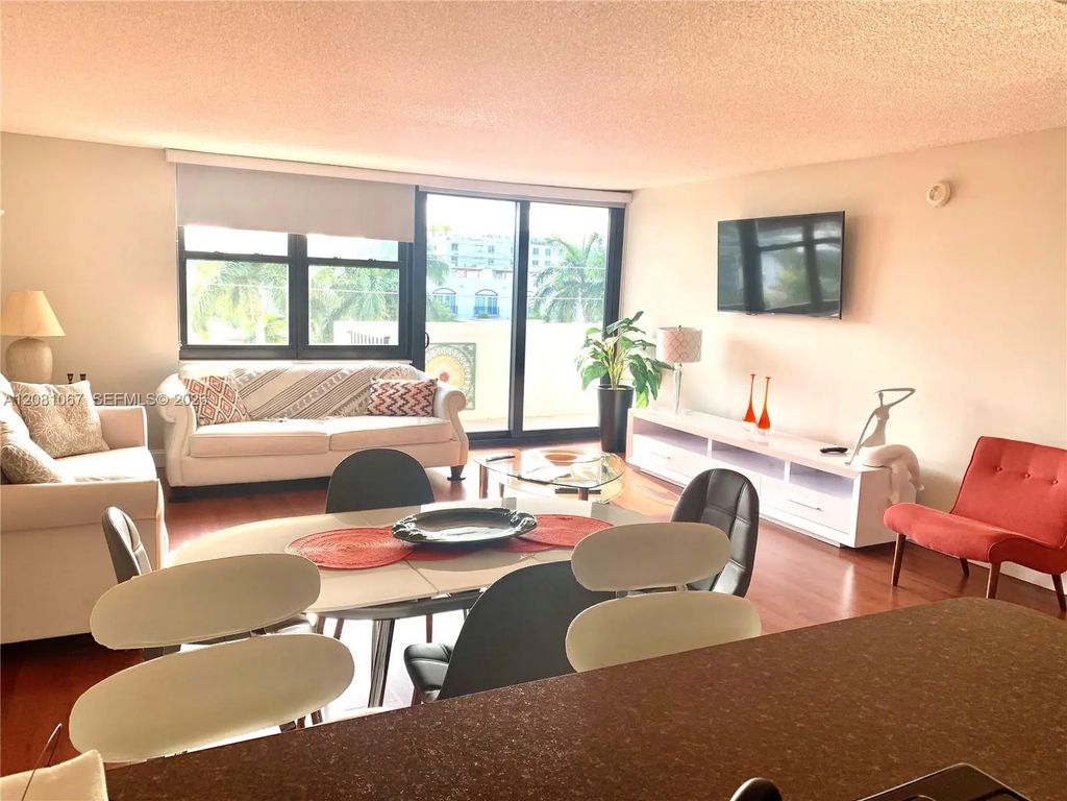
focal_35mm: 26
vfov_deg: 53.1
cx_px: 534
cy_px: 400
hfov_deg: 67.3
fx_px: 801
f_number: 1.8
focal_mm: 4.25
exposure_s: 1/121
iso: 40
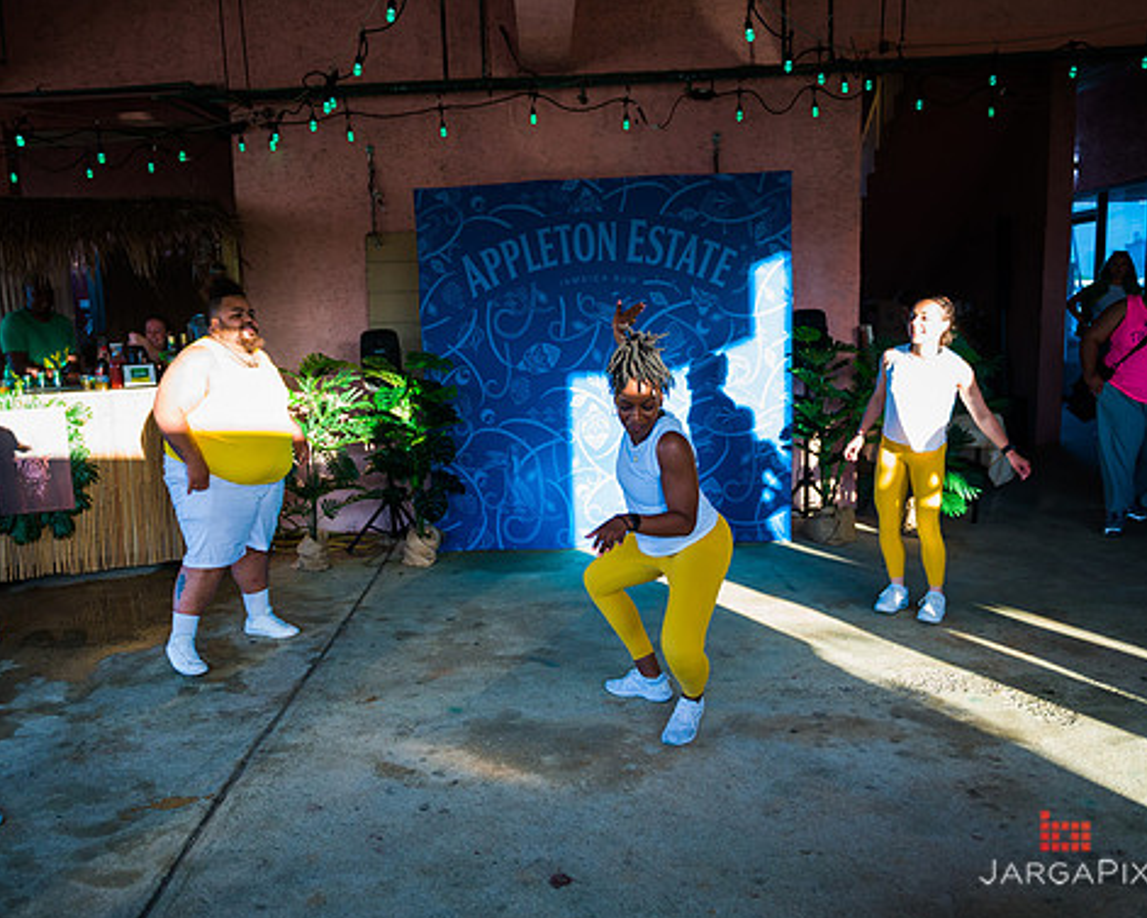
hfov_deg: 58.6
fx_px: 1019
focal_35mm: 30
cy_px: 468
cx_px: 507
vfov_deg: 48.5
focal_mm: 26
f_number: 3.2
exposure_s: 1/640
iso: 800
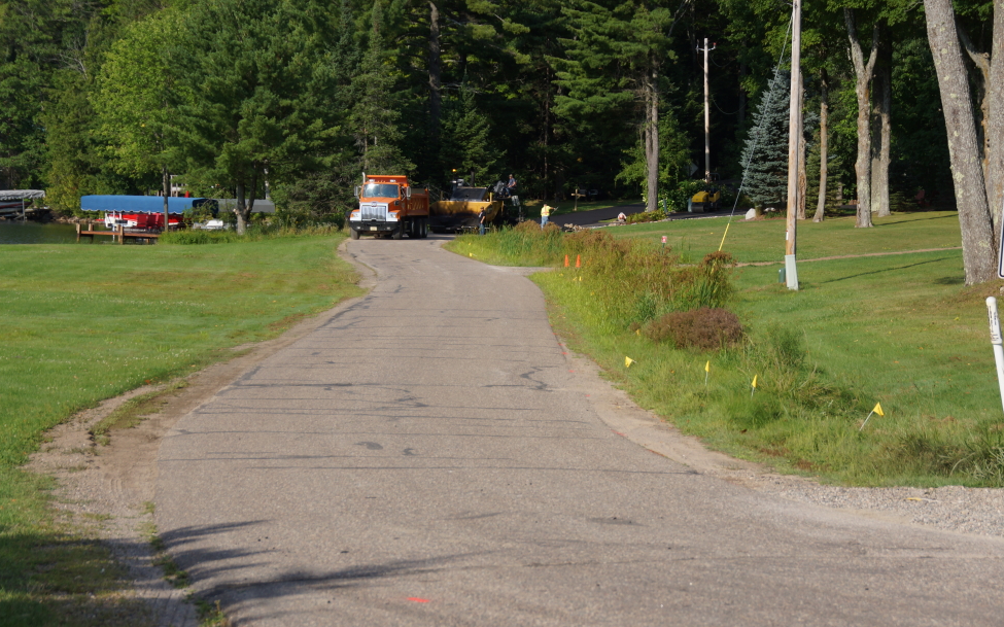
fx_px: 2572
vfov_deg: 13.9
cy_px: 341
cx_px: 495
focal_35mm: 94
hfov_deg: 22.1
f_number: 6.3
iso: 100
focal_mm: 60
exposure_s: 1/160
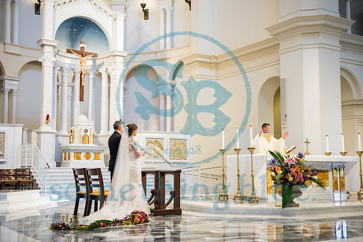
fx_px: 488
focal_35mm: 48
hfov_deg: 40.8
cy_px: 121
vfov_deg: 27.8
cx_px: 181
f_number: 2.8
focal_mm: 48
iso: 1000
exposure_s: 1/200
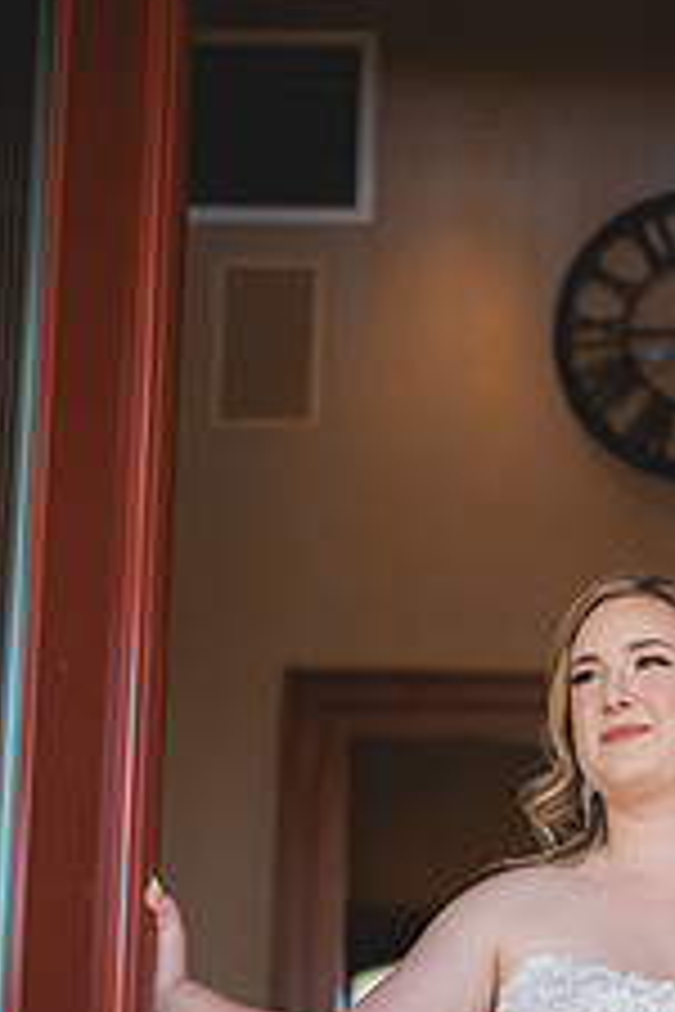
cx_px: 634
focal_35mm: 100
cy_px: 940
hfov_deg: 13.5
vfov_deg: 20.0
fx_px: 2812
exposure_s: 1/3200
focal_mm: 50
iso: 1250
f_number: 1.4
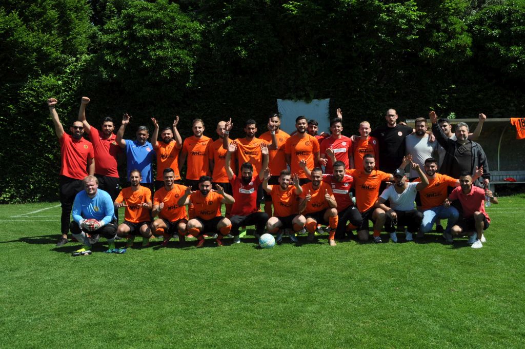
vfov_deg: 36.8
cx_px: 262
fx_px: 524
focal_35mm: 36
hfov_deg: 53.2
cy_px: 174
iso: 200
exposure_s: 1/320
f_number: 9
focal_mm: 24
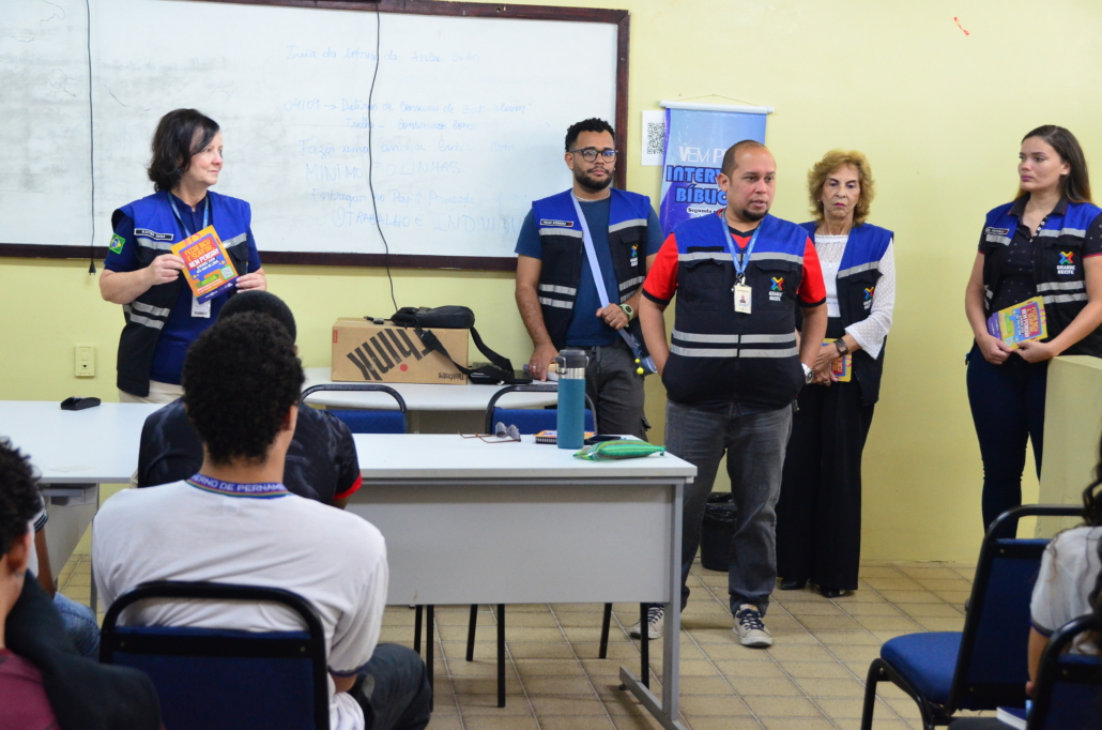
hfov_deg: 33.5
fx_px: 1833
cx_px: 551
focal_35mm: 60
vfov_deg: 22.5
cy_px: 365
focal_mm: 40
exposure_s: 1/80
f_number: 5.6
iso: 2000
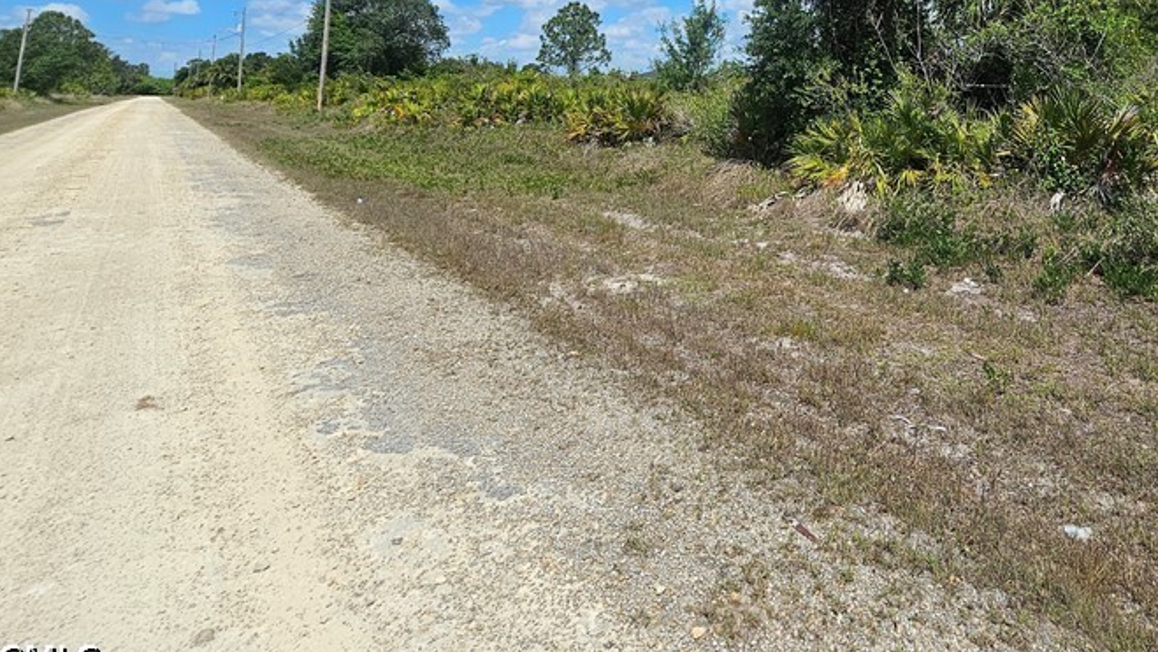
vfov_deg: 44.5
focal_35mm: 22
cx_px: 835
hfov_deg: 76.6
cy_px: 14
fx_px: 676
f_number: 2.2
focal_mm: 2.2
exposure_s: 1/4743
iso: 50
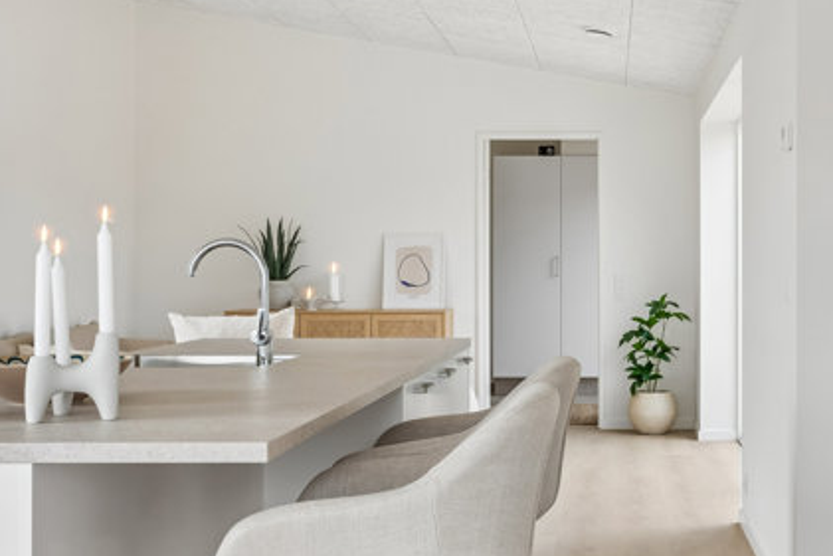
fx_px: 1319
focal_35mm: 57
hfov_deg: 34.3
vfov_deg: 23.8
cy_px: 266
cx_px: 633
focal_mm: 20
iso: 200
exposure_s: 1/40
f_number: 8
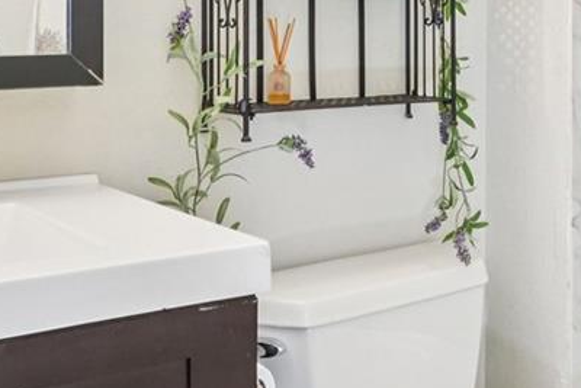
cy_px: 19
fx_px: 969
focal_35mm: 60
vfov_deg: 22.0
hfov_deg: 32.3
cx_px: 479
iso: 800
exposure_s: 1/2.5
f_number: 8
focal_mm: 10
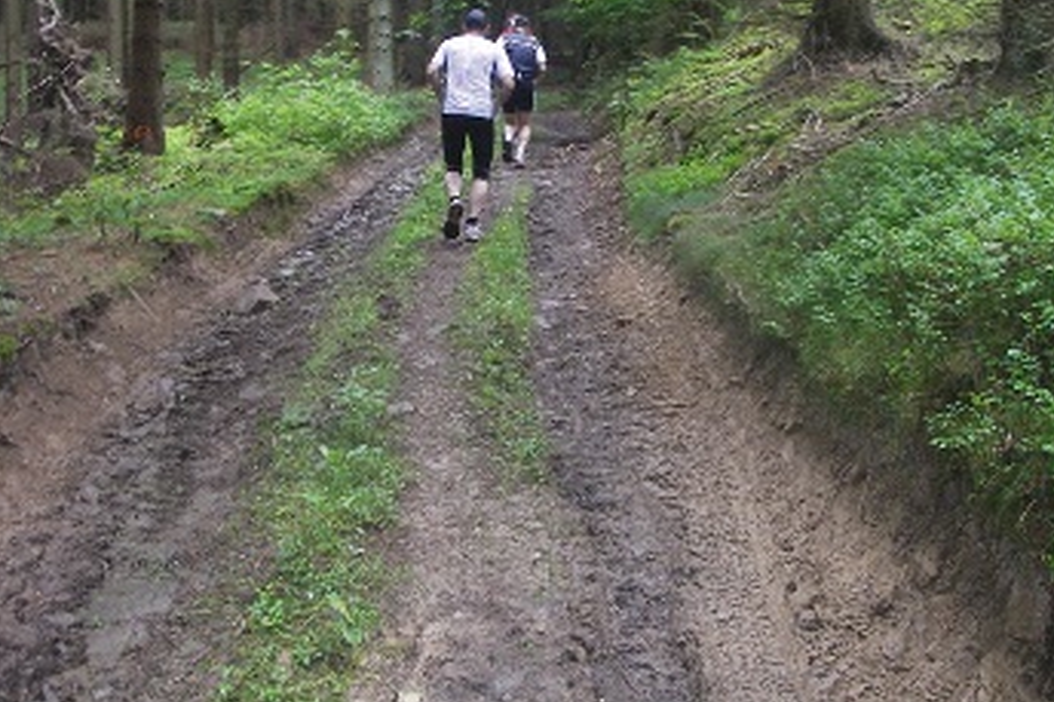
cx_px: 509
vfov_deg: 29.1
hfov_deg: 42.8
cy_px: 267
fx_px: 1346
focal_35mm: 46
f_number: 3.3
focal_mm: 6.3
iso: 160
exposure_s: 1/30
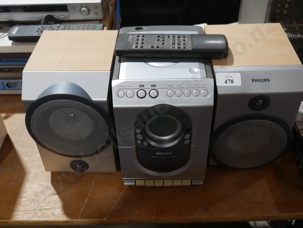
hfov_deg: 46.8
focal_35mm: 40
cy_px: 114
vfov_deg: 36.0
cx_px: 152
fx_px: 350
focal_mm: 20
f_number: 4.5
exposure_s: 1/60
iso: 400
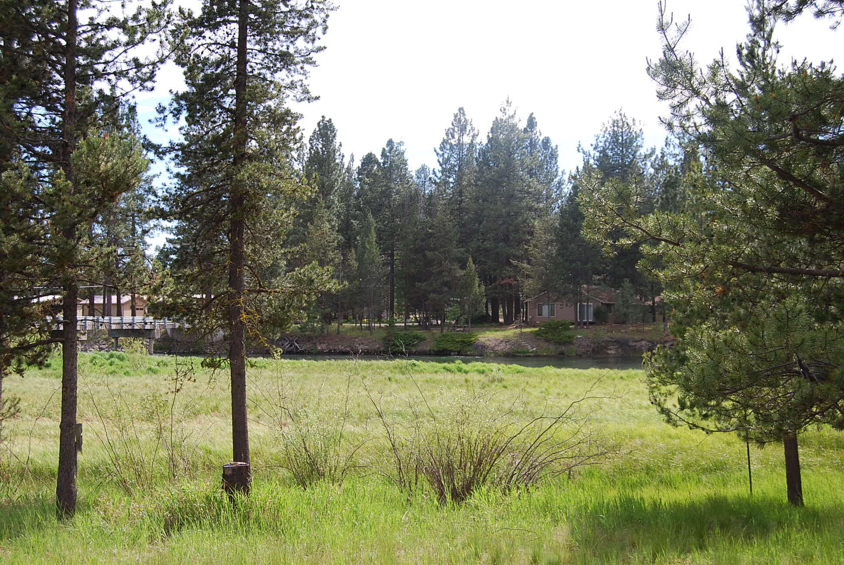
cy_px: 282
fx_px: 986
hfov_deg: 46.3
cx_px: 422
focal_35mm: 42
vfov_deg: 32.0
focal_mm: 28
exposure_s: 1/160
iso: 100
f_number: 6.3
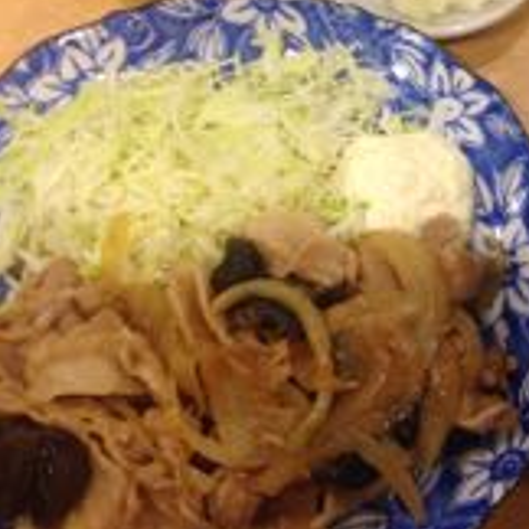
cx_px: 464
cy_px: 198
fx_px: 1089
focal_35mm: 63
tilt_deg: -62.0
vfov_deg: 27.2
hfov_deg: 26.5
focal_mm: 4.12
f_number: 2.4
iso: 64
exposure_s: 1/20
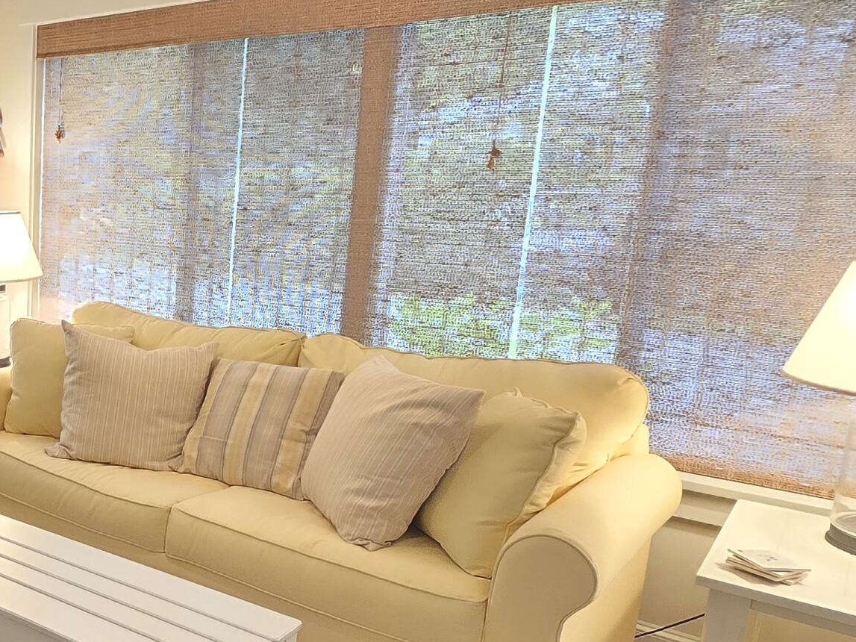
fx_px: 841
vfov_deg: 41.7
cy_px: 372
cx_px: 26
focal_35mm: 34
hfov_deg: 46.4
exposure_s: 1/60
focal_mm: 2.2
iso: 500
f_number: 2.2
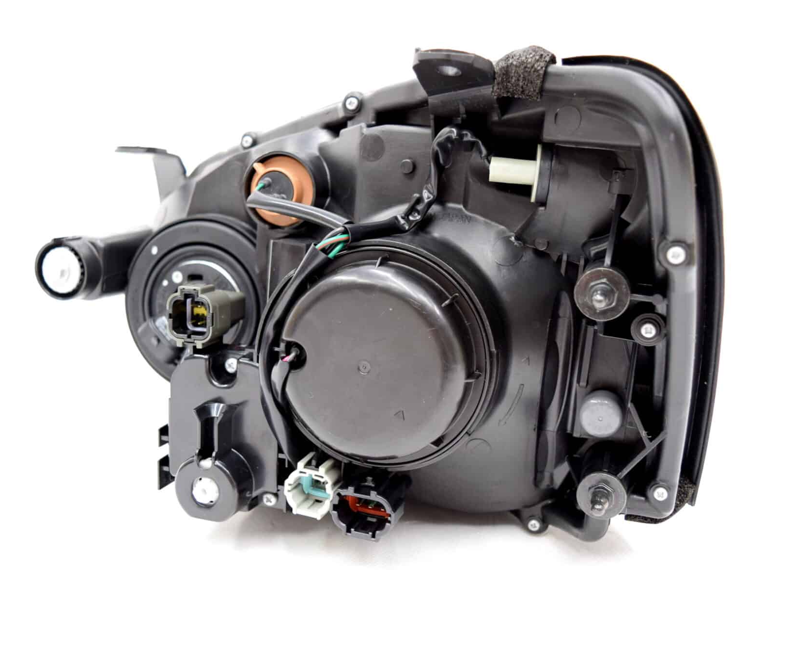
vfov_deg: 39.2
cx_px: 328
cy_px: 328
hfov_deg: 47.7
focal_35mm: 38
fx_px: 911
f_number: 4
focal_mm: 22
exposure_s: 1/60
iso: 450
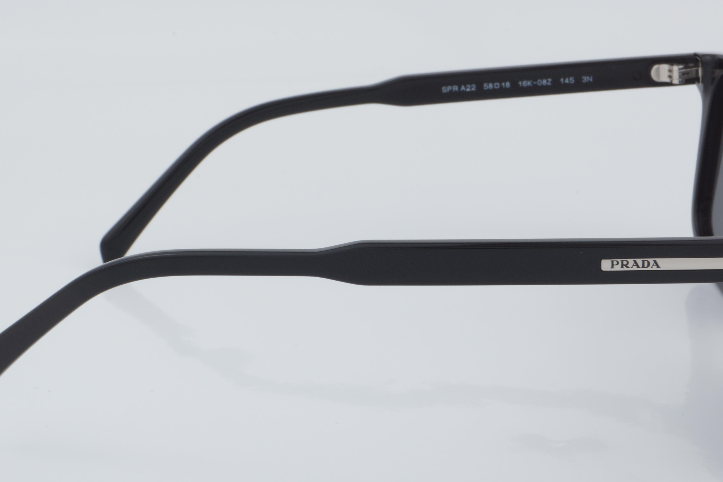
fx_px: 1948
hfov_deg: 21.0
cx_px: 400
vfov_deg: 14.1
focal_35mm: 97
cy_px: 272
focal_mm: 50
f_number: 32
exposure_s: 1/4
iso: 100
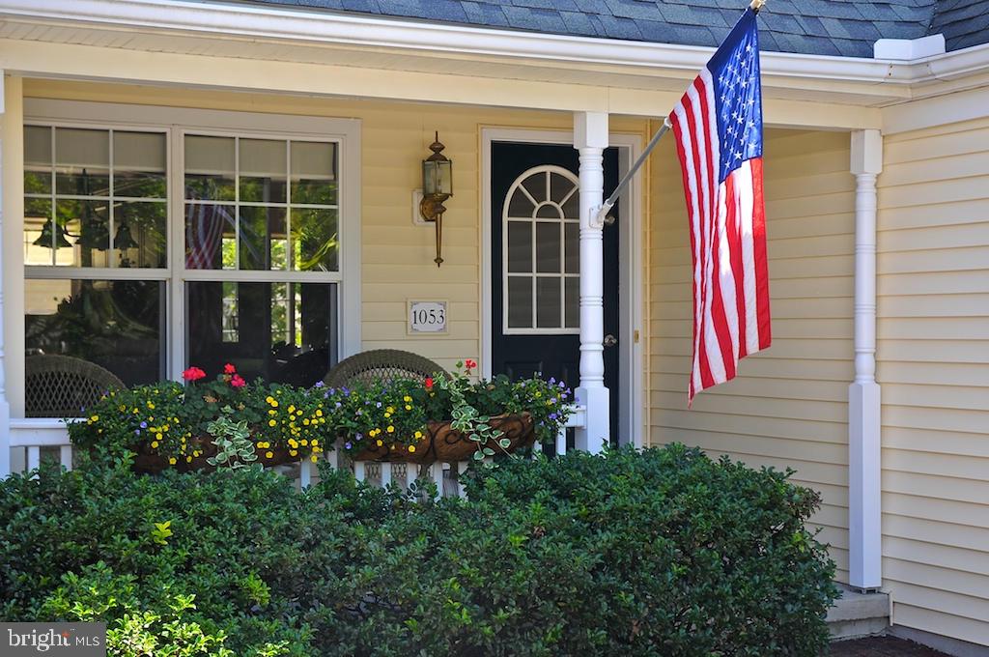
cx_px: 494
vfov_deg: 22.6
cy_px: 328
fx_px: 1646
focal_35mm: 60
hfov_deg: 33.4
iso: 200
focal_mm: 40
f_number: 5.6
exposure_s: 1/125
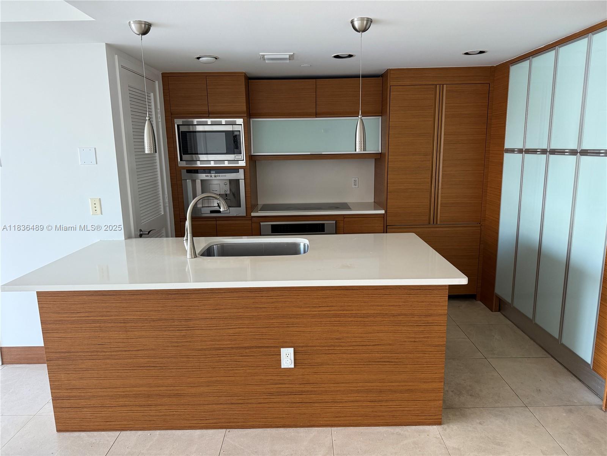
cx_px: 304
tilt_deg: -10.7
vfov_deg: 56.8
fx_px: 421
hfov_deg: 71.6
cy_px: 228
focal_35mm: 24
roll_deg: +1.2
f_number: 1.78
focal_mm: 6.76
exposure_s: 1/69
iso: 200
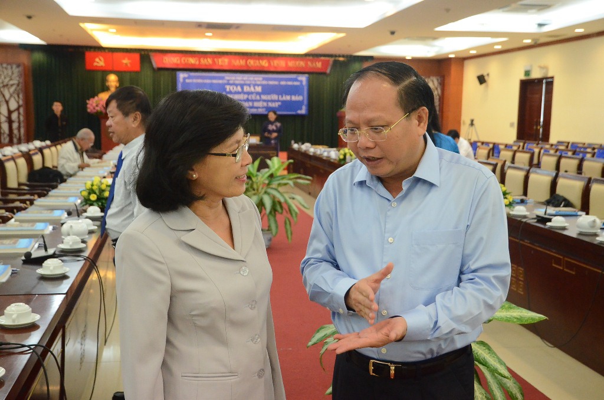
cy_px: 200
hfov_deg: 43.7
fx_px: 753
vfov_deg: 29.7
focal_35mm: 45
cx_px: 302
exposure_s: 1/160
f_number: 5.6
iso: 4000
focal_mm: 30
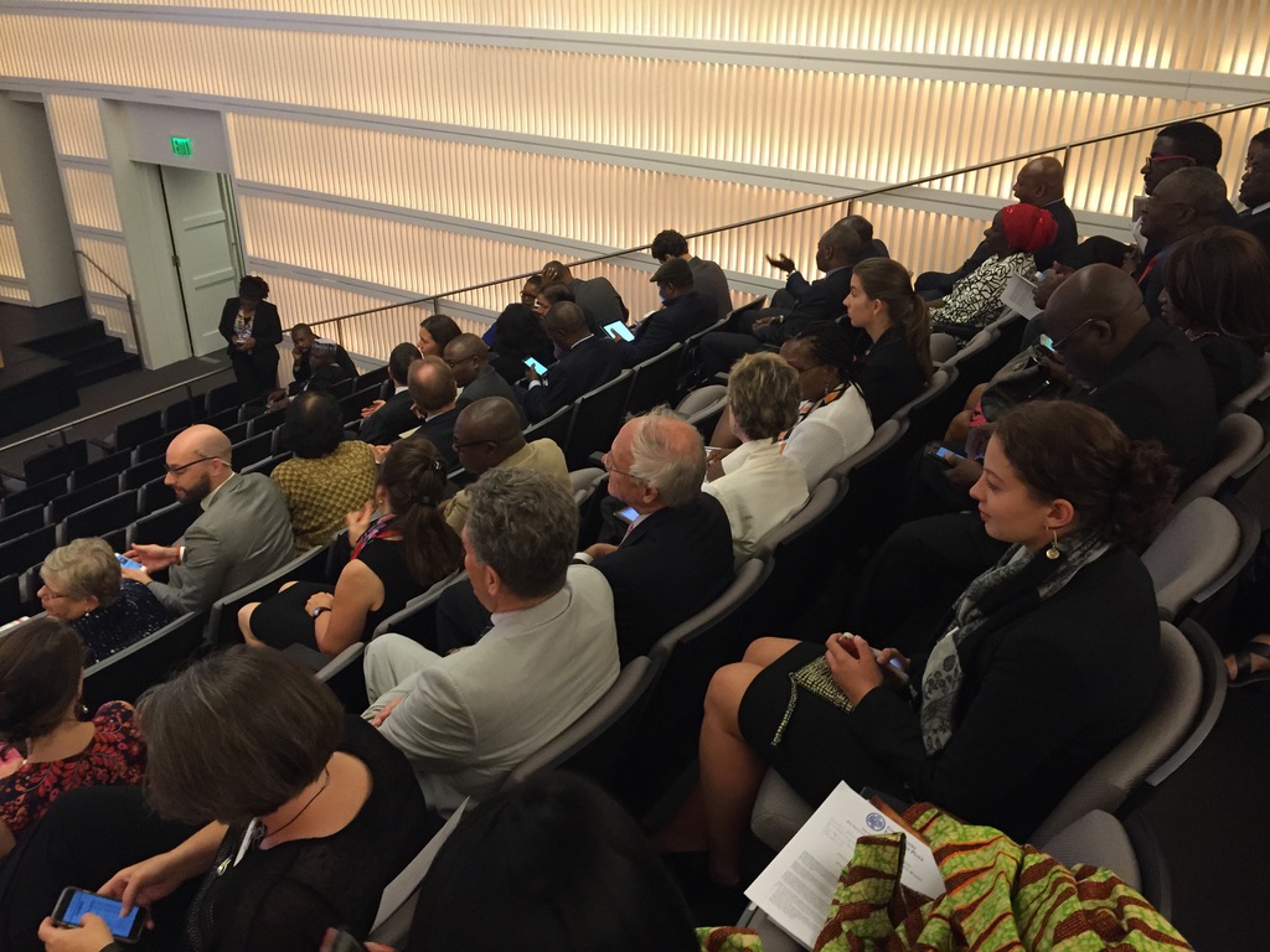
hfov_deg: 61.7
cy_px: 476
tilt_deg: -25.3
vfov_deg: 48.2
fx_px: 1064
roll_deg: -0.4
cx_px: 635
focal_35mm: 29
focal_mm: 4.15
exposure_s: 1/24
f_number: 2.2
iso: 250
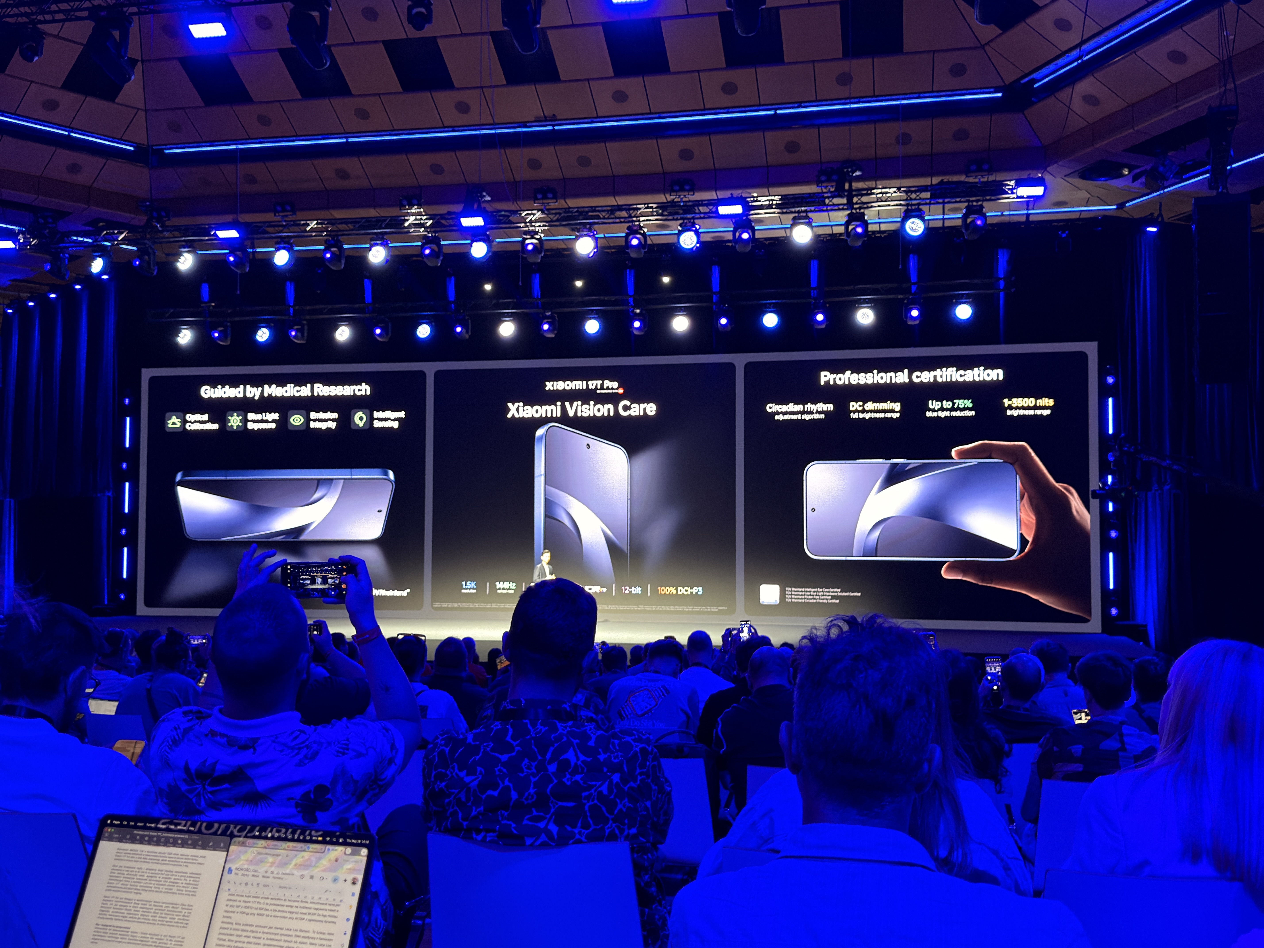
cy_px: 474
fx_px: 1278
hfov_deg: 52.6
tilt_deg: +2.5
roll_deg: -0.3
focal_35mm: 35
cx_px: 632
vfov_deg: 40.7
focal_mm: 6.76
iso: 640
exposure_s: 1/30
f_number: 1.78
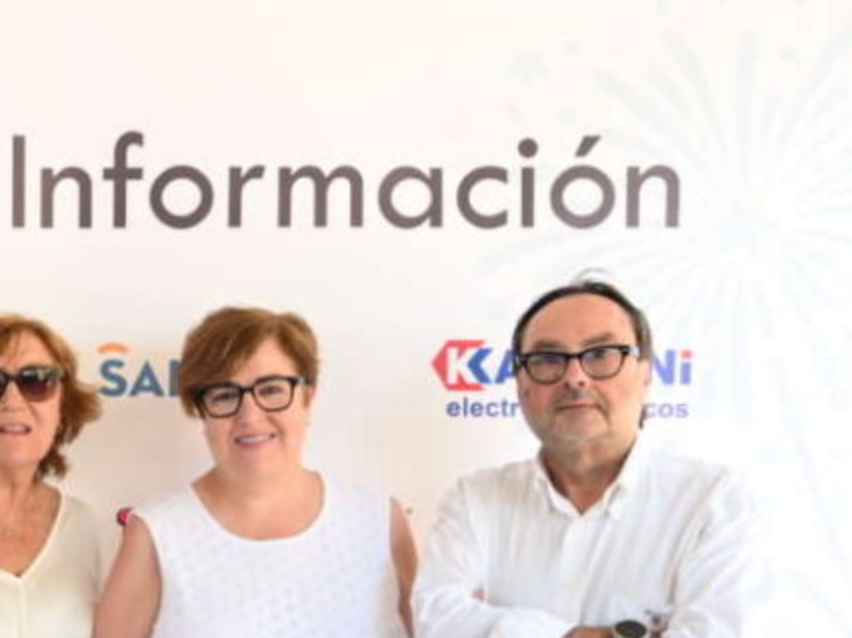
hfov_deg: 24.8
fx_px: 1849
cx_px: 12
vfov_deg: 19.2
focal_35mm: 75
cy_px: 575
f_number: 5
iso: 400
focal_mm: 32.5
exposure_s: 1/100
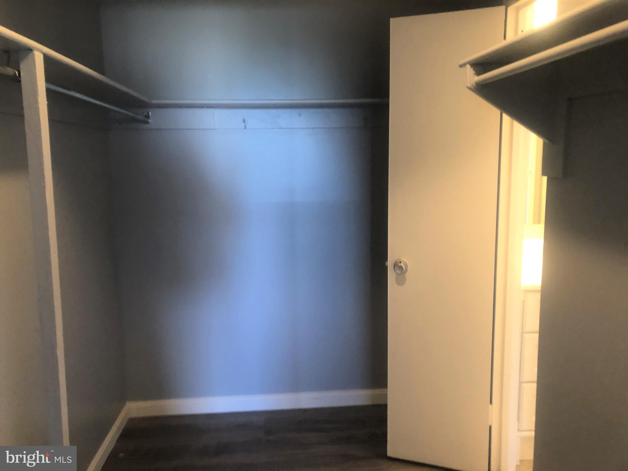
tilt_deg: -6.1
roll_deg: +0.7
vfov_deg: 49.7
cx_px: 314
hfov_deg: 63.4
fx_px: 508
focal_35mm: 28
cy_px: 236
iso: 64
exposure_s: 1/15
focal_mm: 3.99
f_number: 1.8
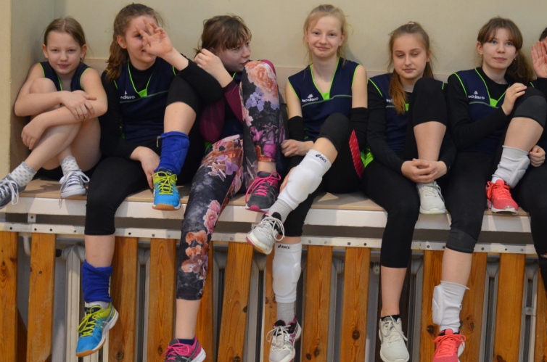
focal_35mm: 53
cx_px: 359
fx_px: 803
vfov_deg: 25.3
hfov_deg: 37.2
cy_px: 118
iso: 1600
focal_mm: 26
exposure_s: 1/125
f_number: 4
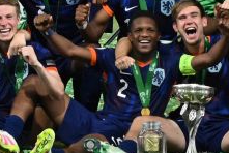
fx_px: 3108
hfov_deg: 4.2
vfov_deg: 2.8
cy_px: -97
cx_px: 172
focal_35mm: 488
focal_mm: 90
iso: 4000
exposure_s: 1/1250
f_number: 5.6
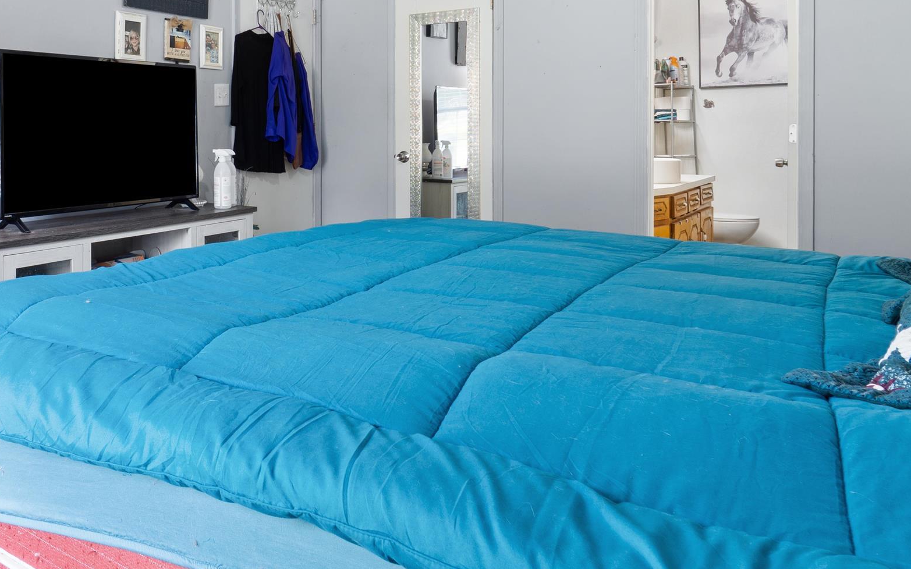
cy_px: 163
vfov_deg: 41.0
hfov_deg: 60.0
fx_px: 745
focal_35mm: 30
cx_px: 243
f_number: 9
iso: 100
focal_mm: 10
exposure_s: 2.5
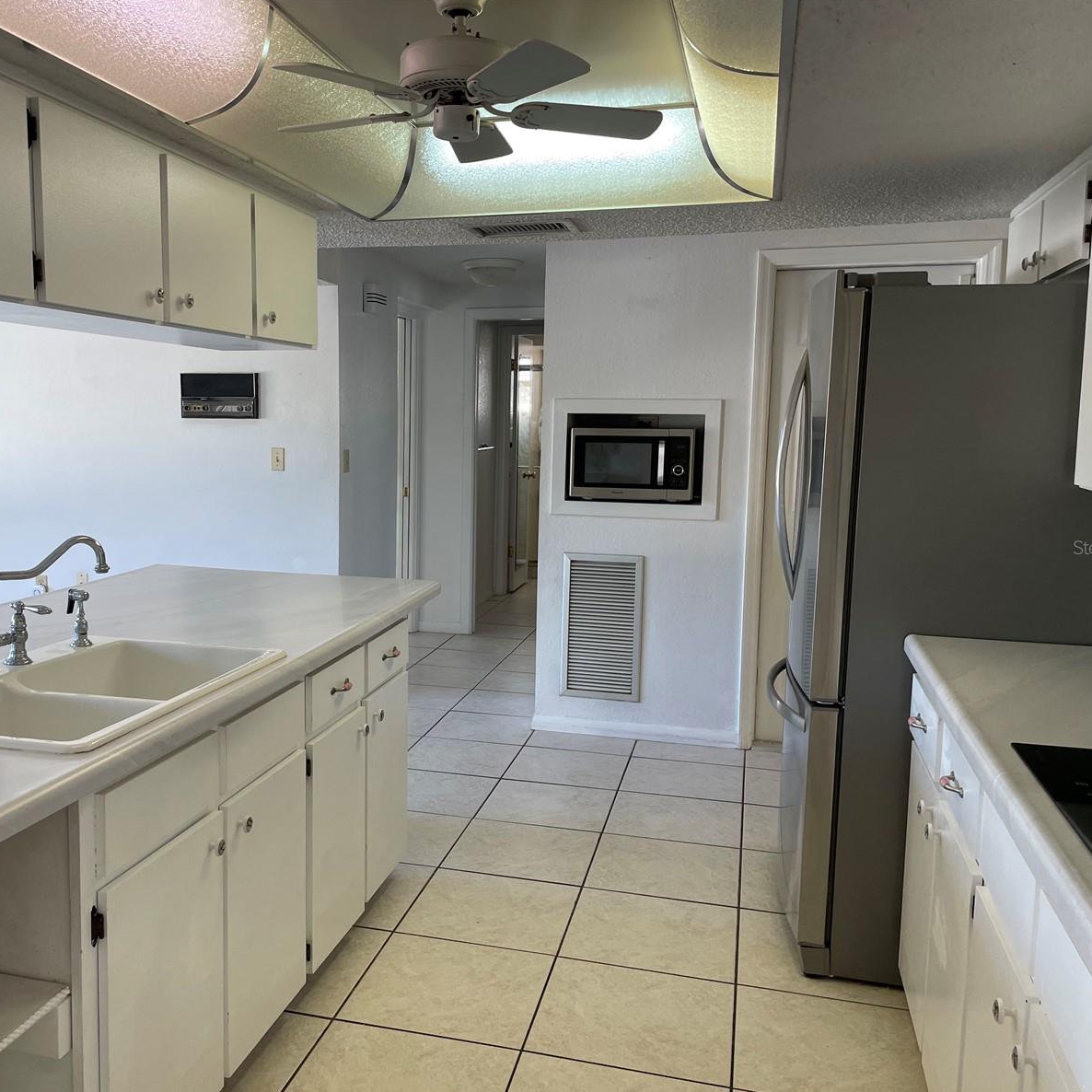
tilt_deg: -6.1
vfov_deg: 52.5
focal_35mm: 31
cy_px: 547
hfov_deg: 52.1
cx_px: 424
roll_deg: -1.0
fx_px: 1106
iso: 50
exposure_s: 1/120
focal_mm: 4.2
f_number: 1.6
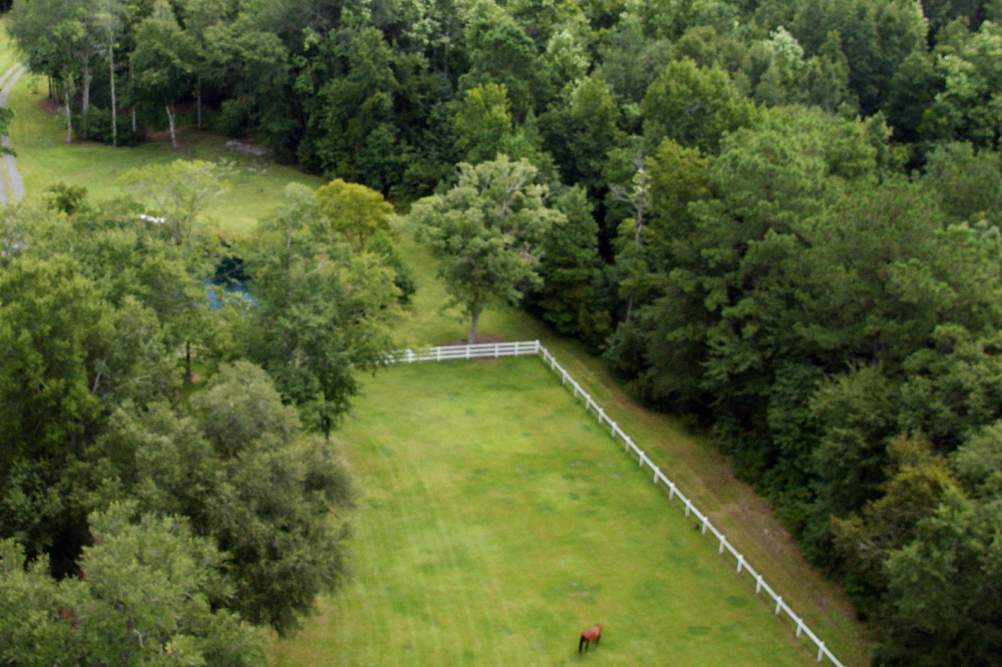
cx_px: 237
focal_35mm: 51
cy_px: 285
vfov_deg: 26.4
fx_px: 1419
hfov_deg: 37.8
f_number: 4
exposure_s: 1/640
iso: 250
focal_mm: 18
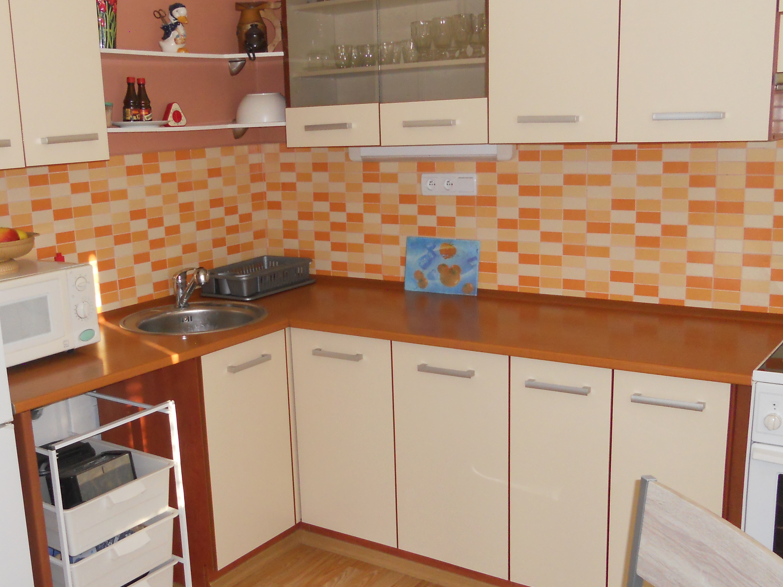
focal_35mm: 41
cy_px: 297
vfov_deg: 35.1
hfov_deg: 45.5
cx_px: 317
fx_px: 927
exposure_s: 1/25
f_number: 3.2
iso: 200
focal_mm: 4.9
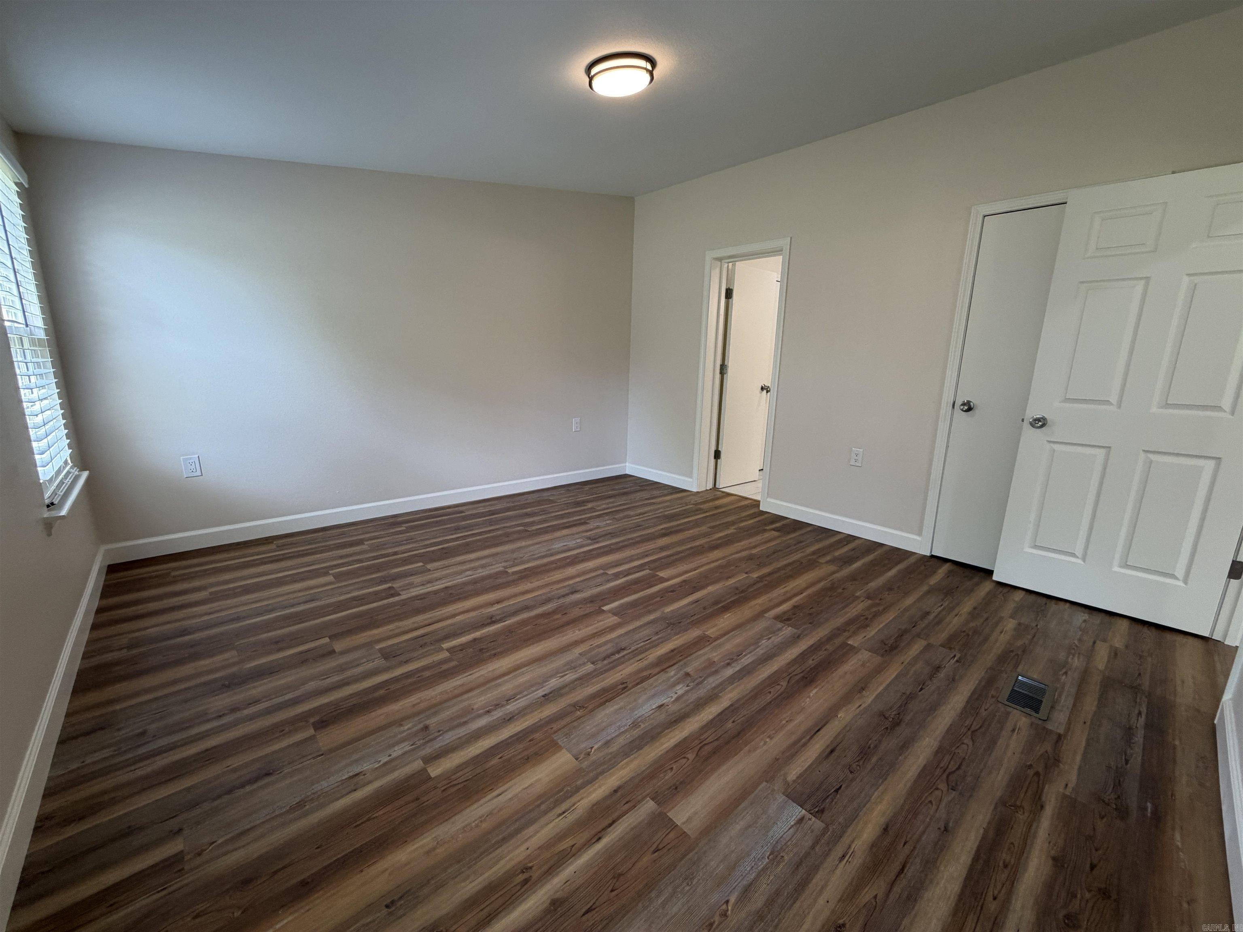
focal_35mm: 14
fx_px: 503
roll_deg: -2.3
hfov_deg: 102.1
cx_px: 622
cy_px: 466
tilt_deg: -11.8
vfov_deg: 85.7
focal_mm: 2.22
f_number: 2.2
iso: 160
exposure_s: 1/120
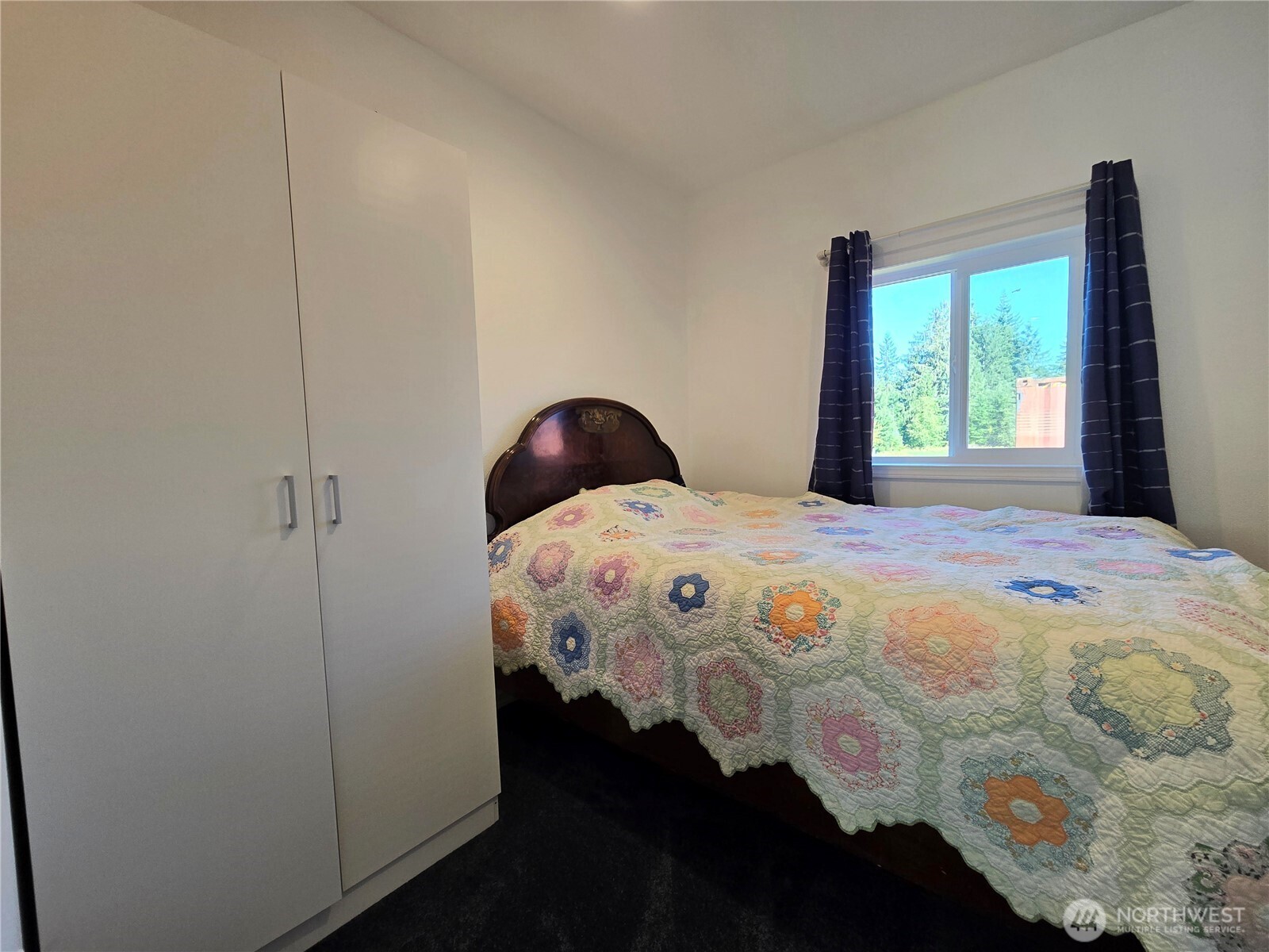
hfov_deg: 106.2
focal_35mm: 13
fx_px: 477
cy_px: 476
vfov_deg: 89.9
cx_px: 634
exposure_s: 1/56.8
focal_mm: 2.2
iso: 64
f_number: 2.2
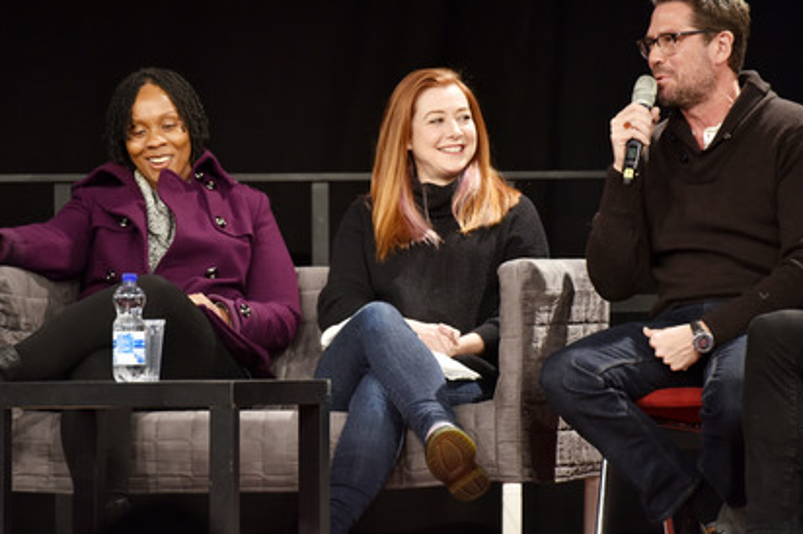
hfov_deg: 3.8
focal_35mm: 547
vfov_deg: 2.5
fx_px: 12191
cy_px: 255
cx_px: 379
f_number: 5.6
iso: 1250
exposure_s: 1/125
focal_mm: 500
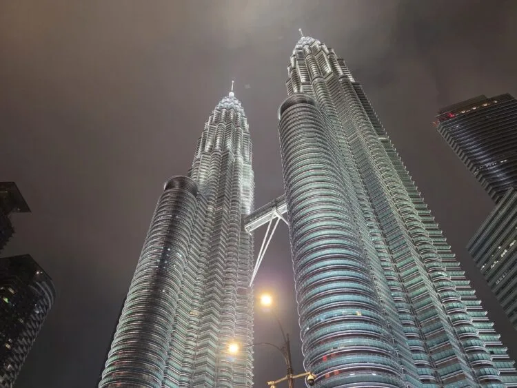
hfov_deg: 73.9
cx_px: 258
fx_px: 344
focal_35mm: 23
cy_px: 194
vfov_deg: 58.9
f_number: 1.4
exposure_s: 1/100
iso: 800
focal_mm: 6.5
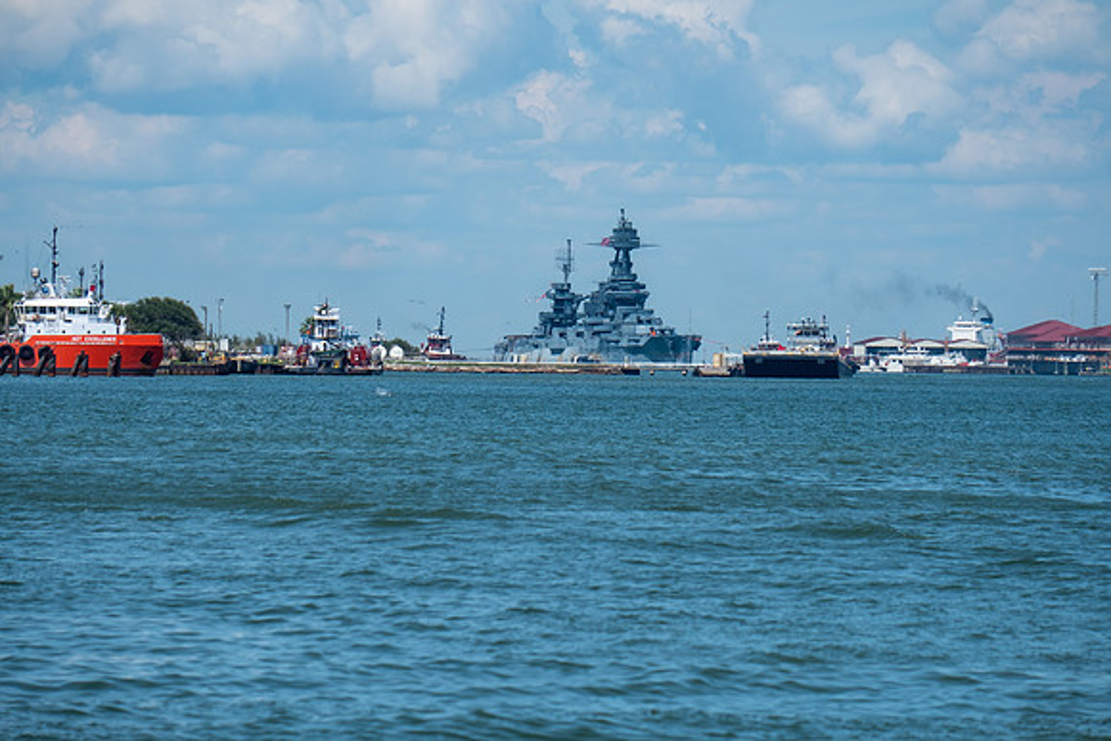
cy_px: 370
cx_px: 556
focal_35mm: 308
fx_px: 9522
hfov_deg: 6.7
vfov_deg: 4.5
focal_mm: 200
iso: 200
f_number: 5.6
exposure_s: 1/1700
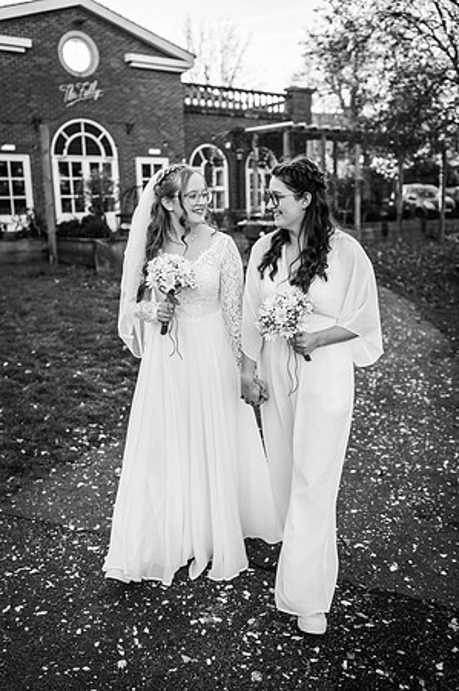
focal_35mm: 35
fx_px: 671
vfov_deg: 54.5
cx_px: 230
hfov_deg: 37.8
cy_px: 346
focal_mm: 35
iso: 100
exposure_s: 1/1000
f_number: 2.5
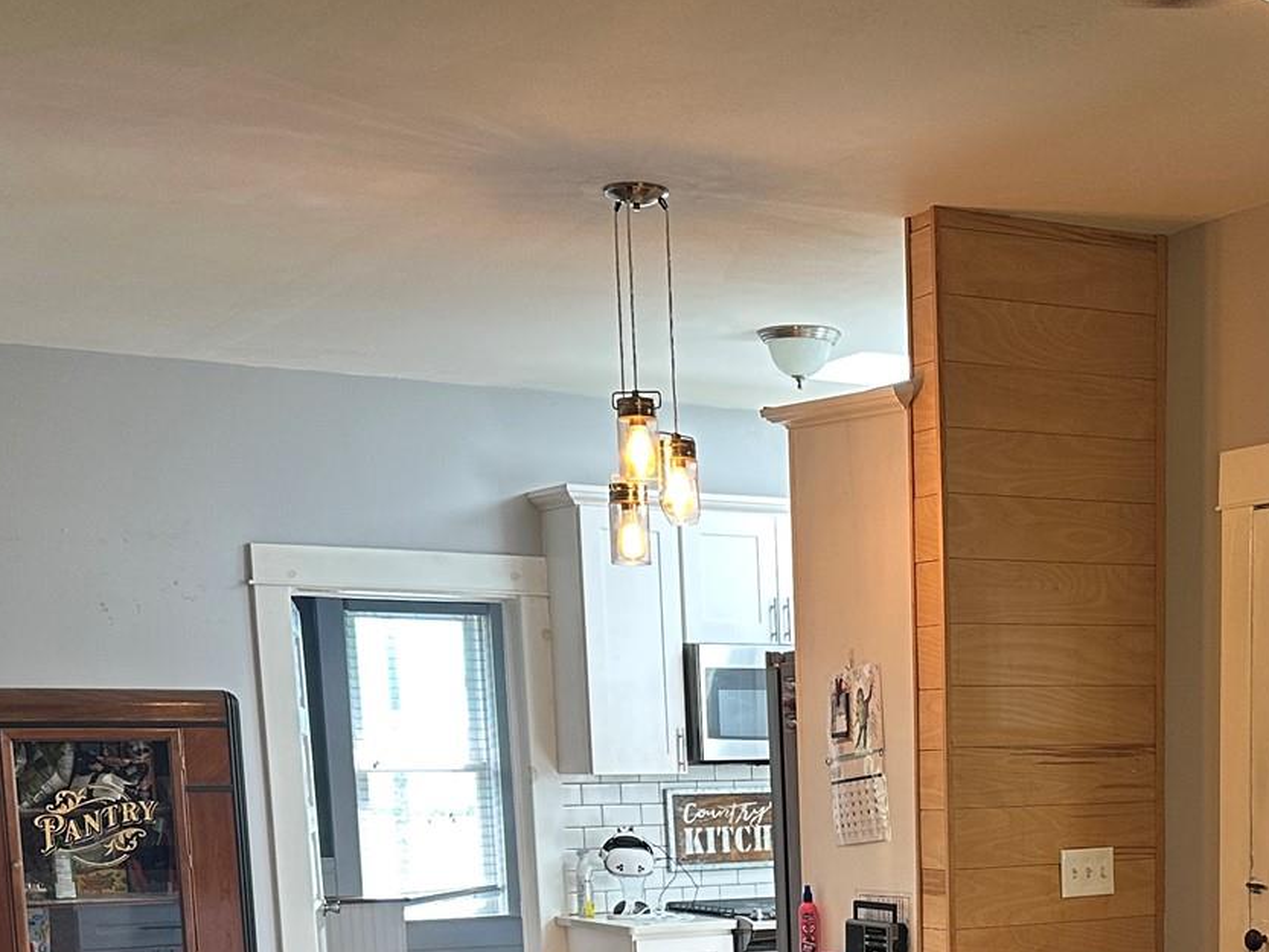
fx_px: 2163
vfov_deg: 23.0
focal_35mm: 59
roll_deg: +0.6
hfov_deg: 32.0
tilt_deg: -9.8
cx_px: 986
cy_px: 1113
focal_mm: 6.86
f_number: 1.78
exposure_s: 1/120
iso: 200
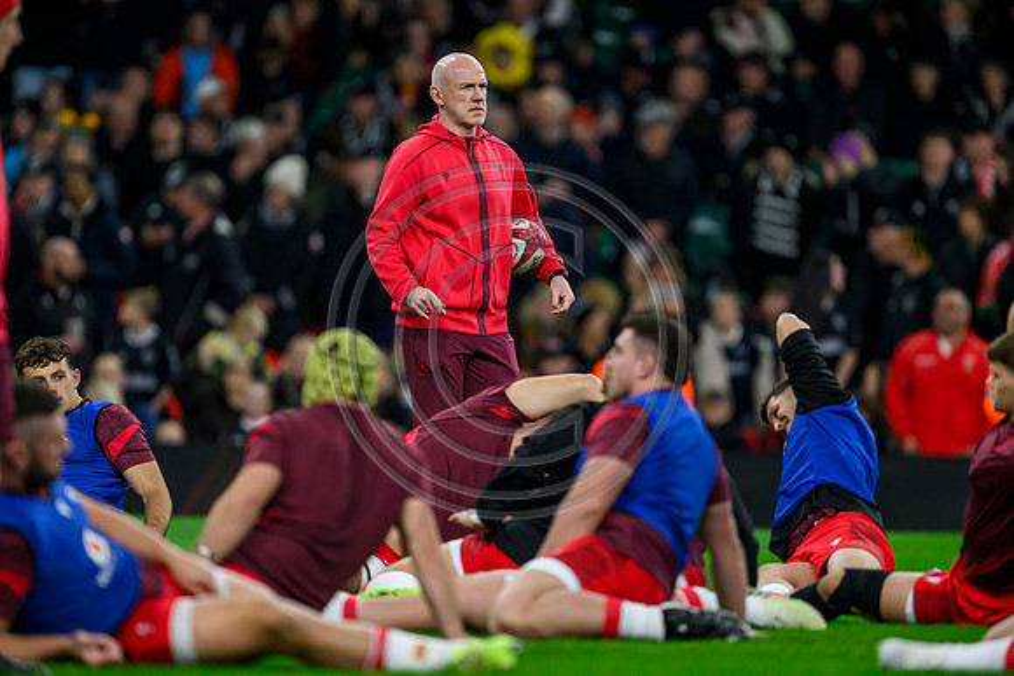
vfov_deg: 2.5
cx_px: 507
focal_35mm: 560
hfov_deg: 3.7
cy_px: 338
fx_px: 15776
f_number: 4
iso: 5000
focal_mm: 560
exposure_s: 1/2000
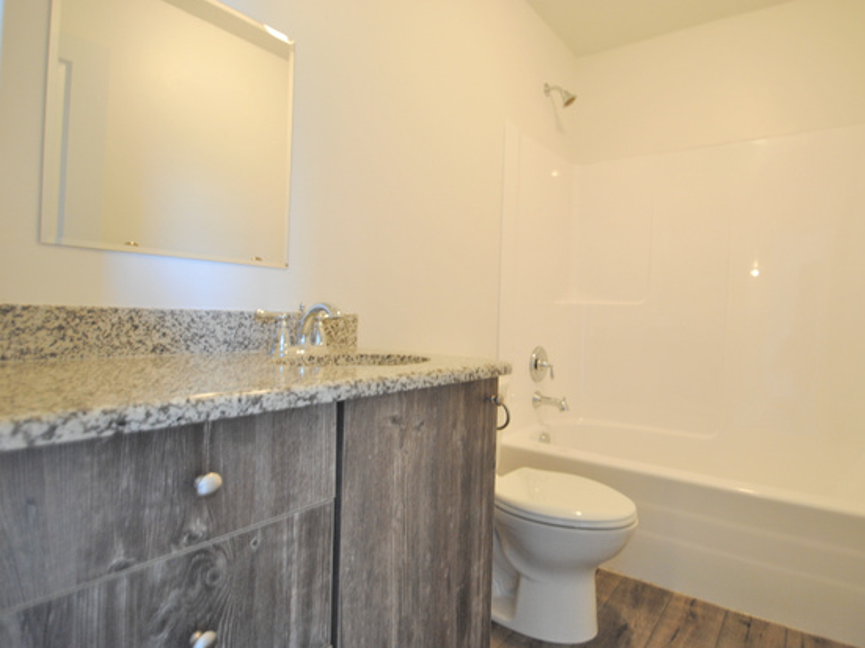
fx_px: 482
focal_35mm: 19
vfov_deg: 67.9
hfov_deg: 83.3
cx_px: 495
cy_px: 326
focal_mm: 11.5
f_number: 3.5
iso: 400
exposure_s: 1/25
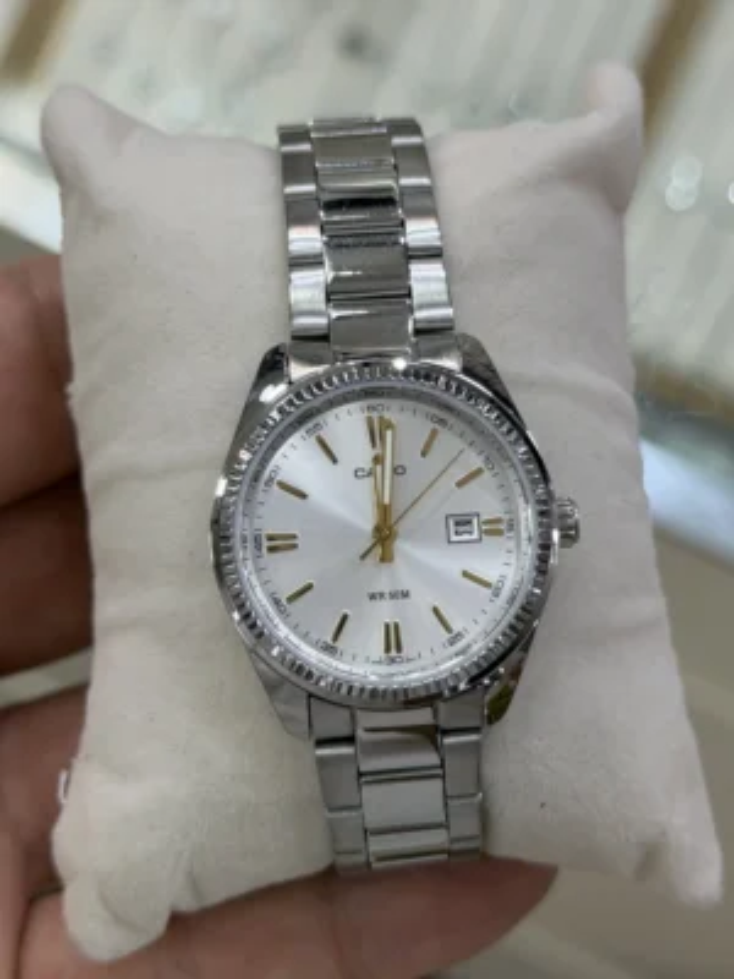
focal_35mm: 48
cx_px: 367
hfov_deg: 30.3
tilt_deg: -65.0
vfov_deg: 39.7
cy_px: 490
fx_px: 1357
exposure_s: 1/596
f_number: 1.78
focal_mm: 6.76
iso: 80
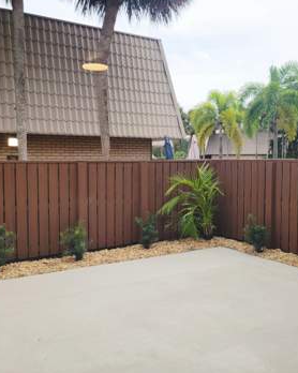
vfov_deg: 51.6
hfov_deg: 42.2
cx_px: 160
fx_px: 386
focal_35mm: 35
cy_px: 184
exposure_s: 1/476
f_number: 1.8
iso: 40
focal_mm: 5.4
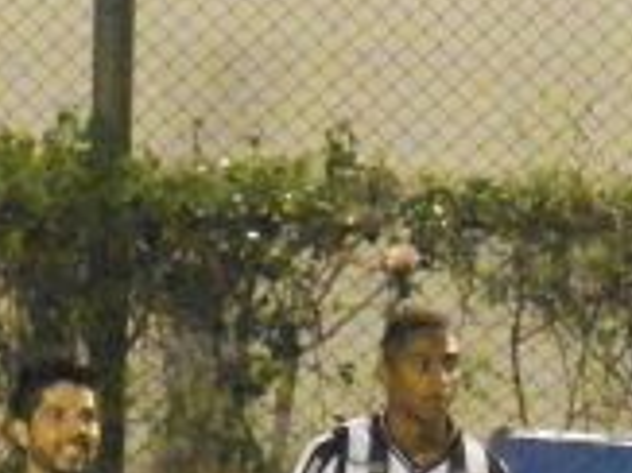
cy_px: 682
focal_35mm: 2283
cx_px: 353
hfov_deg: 0.9
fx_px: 41651
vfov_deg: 0.7
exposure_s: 1/160
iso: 3200
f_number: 4.5
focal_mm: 83.4
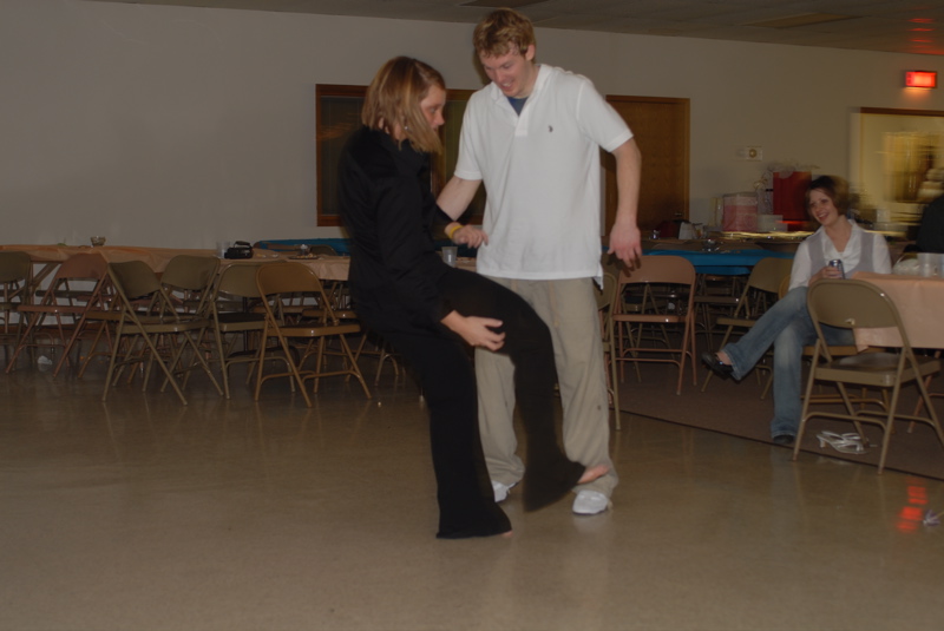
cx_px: 472
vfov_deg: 25.8
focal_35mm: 52
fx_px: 1378
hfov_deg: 37.8
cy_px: 316
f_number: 2.8
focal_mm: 35
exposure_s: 1/8
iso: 100
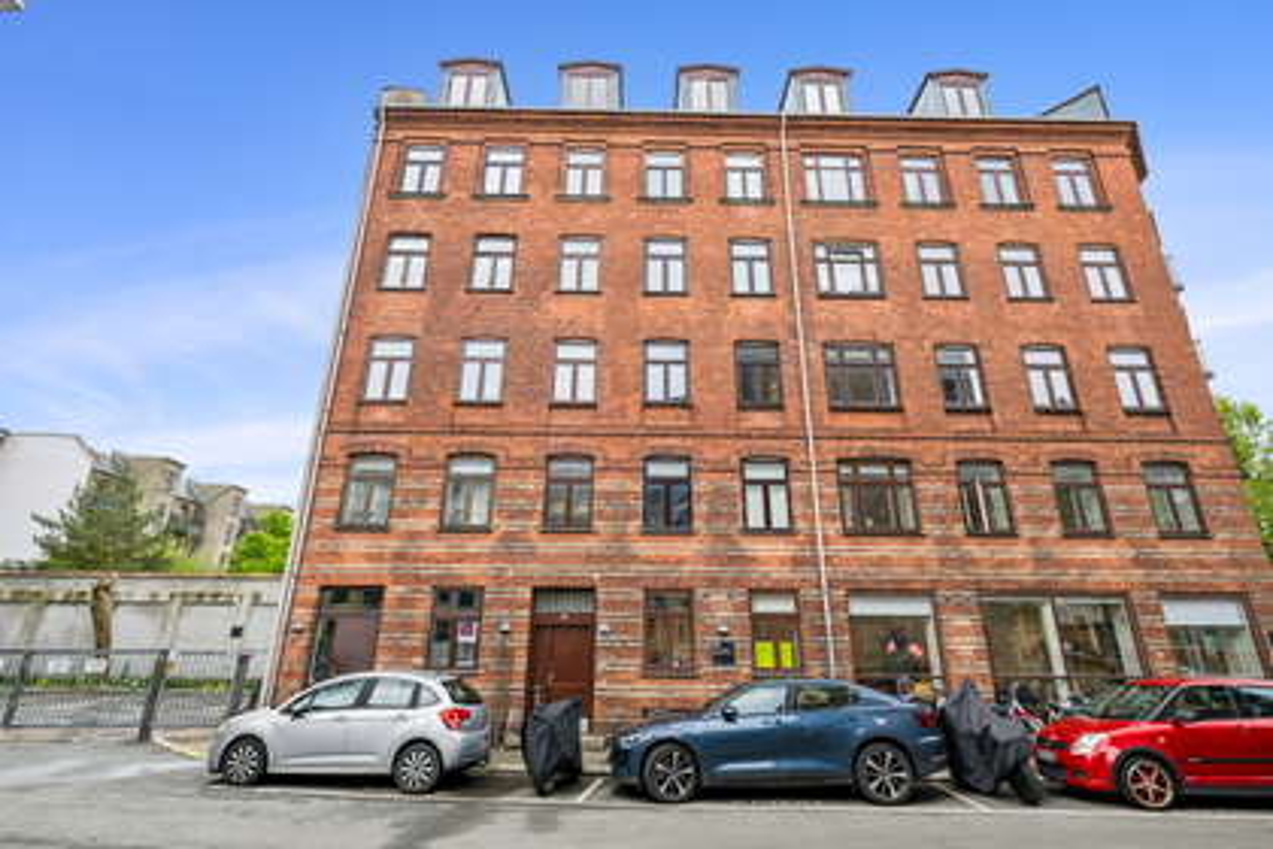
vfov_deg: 70.4
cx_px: 636
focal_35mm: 17
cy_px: 424
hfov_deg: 93.3
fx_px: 601
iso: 125
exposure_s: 1/100
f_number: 8
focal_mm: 17
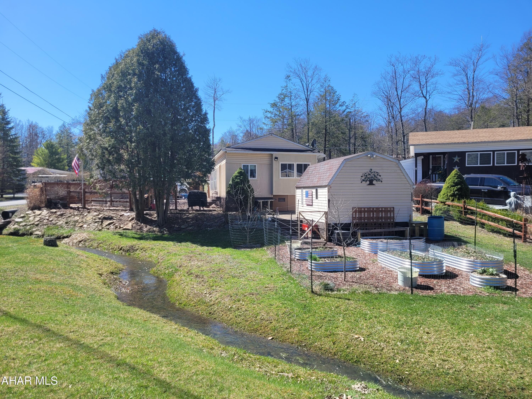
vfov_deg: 53.1
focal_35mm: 26
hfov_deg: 67.3
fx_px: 400
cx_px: 266
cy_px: 200
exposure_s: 1/1497
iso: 40
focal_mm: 5.4
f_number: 1.8
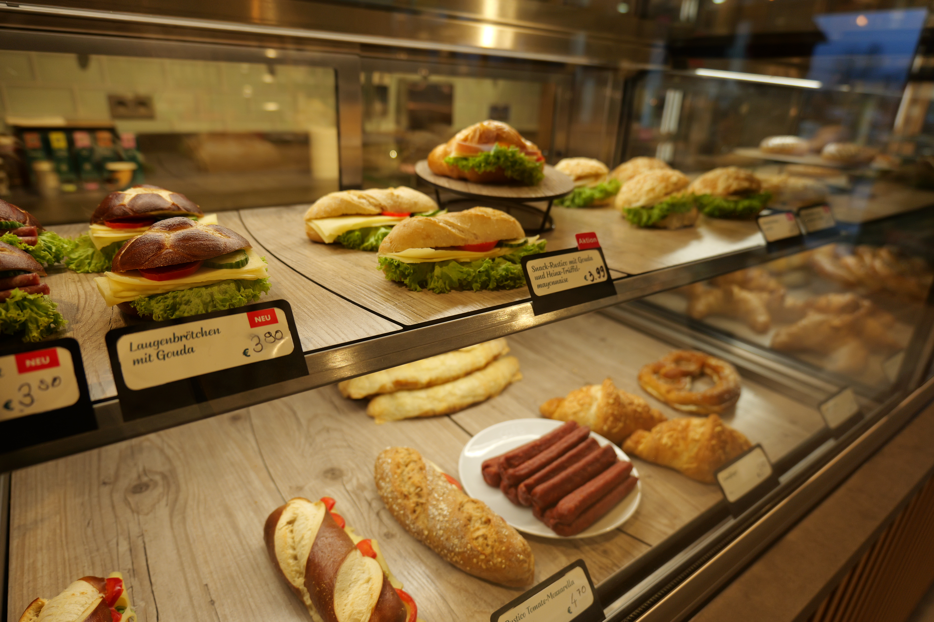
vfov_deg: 61.9
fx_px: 519
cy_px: 311
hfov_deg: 84.0
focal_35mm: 20
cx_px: 467
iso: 1000
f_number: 3.5
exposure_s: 1/400
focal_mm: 20
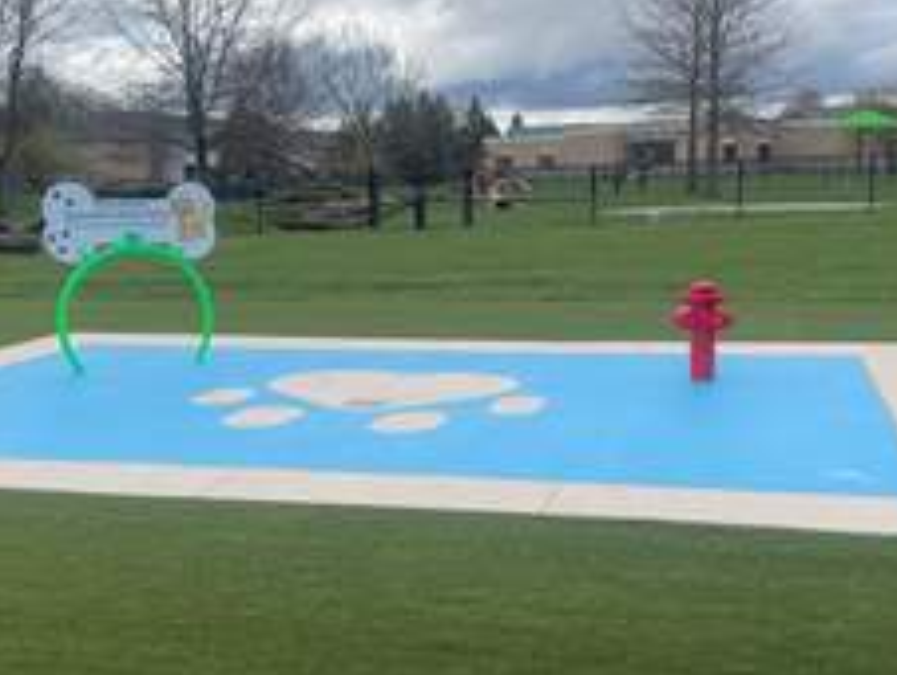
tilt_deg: -10.5
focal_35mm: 46
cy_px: 389
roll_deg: +2.4
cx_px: 405
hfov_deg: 41.2
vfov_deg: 31.5
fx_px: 1193
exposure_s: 1/2353
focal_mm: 4.2
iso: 32
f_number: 1.6
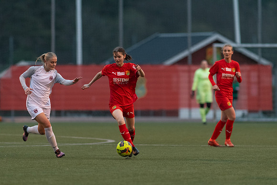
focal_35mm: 450
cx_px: 138
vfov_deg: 3.1
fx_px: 3463
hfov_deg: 4.6
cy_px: 92
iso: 4000
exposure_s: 1/1000
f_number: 3.2
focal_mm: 300
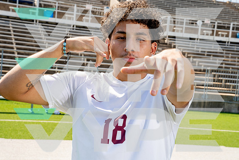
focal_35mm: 70
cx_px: 120
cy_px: 80
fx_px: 465
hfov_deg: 28.8
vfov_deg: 19.5
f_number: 11
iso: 320
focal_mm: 70
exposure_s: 1/250
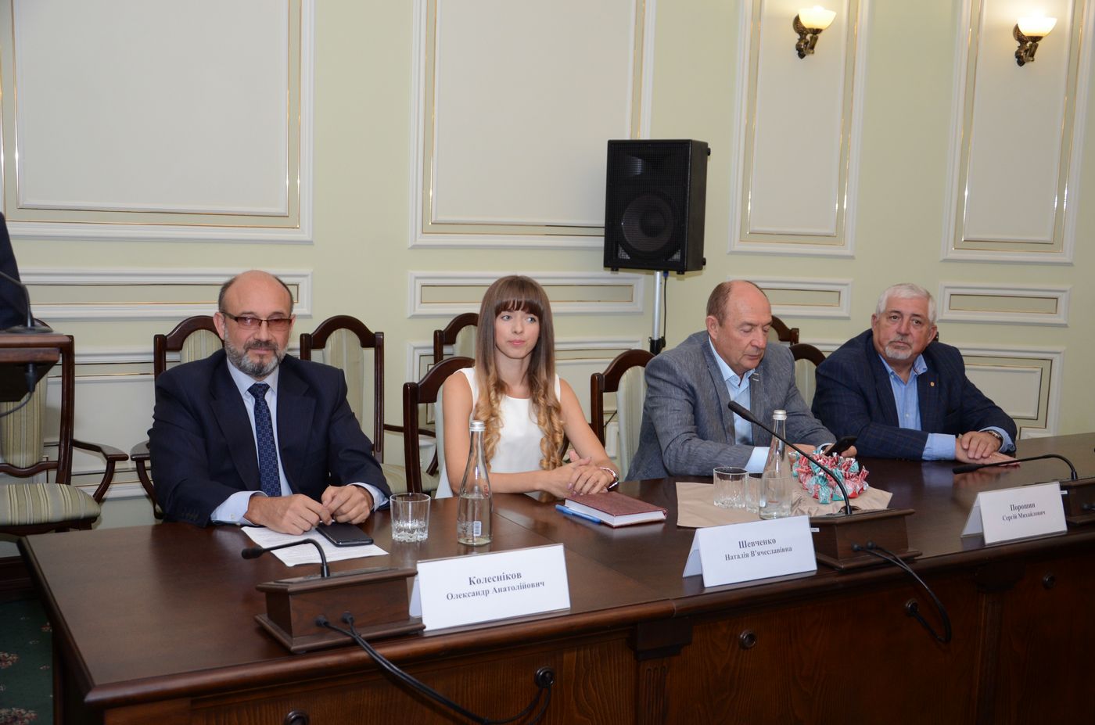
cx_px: 548
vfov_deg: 35.3
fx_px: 1138
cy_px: 362
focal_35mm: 38
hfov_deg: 51.4
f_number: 4
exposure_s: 1/250
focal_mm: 25
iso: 800
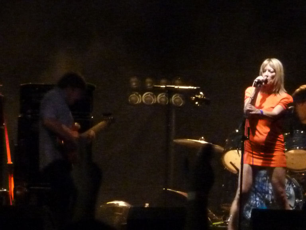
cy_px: 115
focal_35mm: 696
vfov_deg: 2.1
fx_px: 6153
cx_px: 153
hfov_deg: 2.8
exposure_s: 1/15
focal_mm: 68.8
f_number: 5.9
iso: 1600
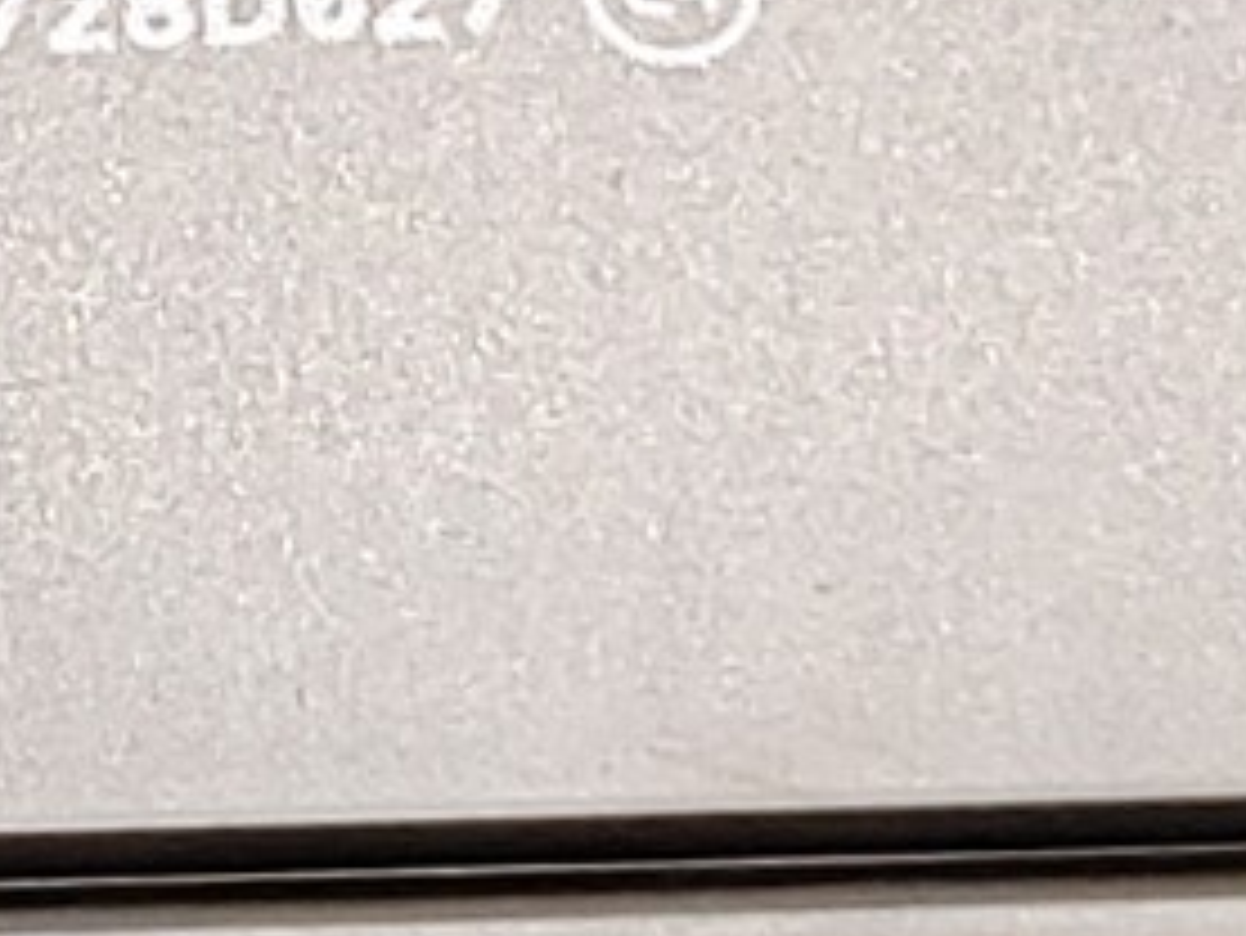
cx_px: -855
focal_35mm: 255
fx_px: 9183
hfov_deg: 7.6
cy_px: 130
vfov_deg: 5.8
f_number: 1.8
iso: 50
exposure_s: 1/229
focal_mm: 4.36
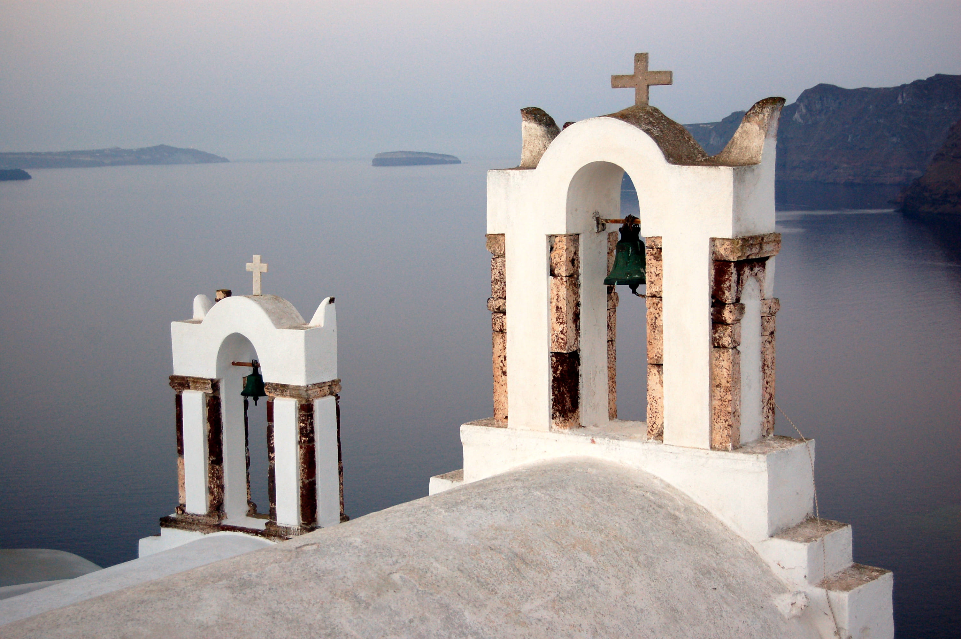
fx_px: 1520
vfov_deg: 23.7
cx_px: 480
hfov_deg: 35.1
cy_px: 320
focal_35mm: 57
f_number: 5
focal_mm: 38
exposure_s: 1/50
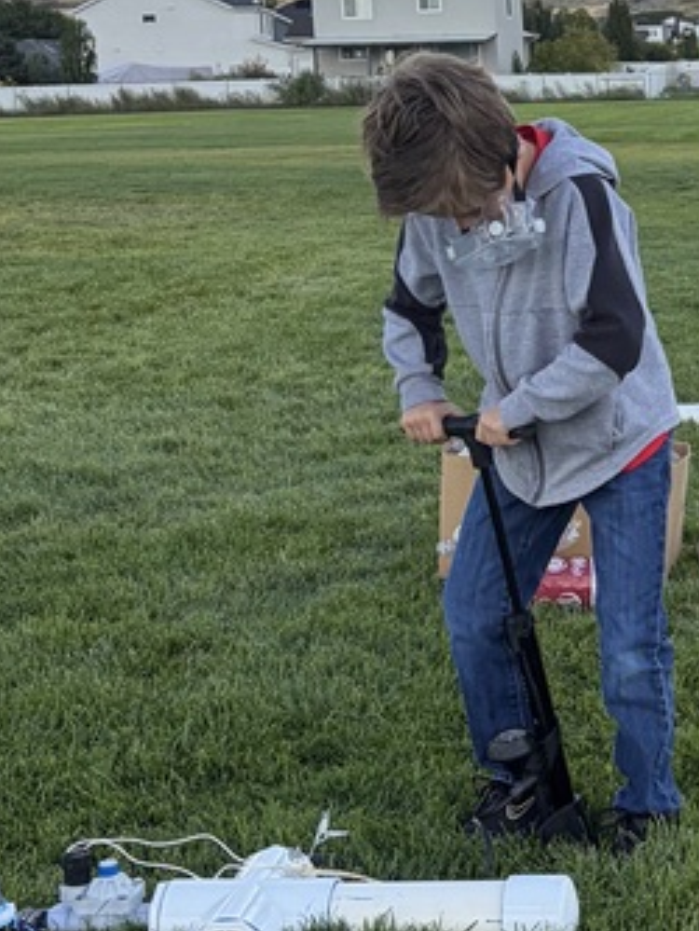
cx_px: 903
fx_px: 2153
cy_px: 355
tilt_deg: -6.8
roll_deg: +1.6
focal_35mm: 80
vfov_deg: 24.3
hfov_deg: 17.3
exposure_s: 1/2639
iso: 64
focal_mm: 5.96
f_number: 1.6
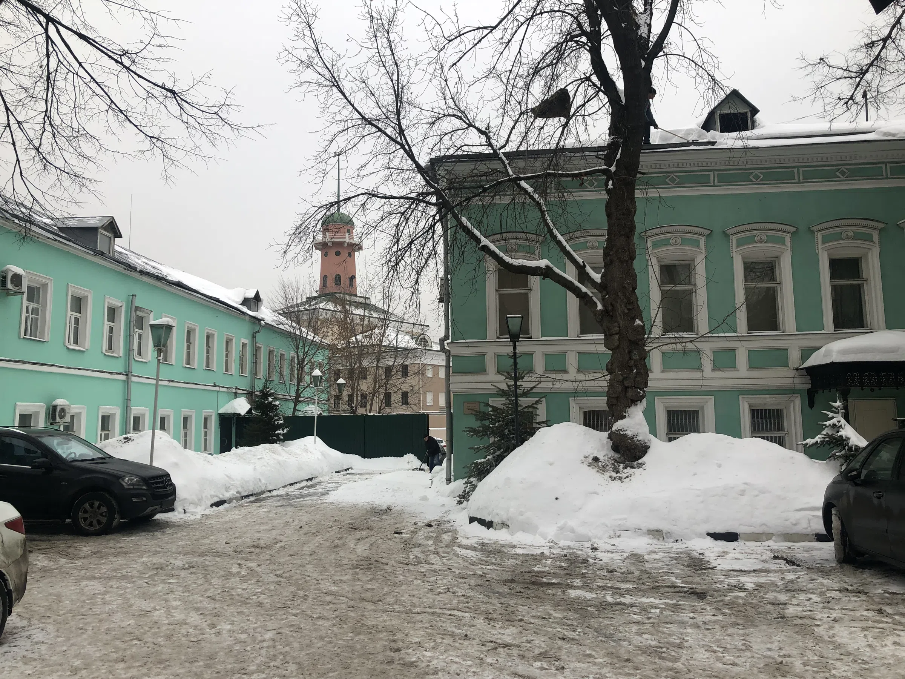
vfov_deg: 49.7
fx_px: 732
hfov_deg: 63.4
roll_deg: +0.4
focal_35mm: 28
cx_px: 452
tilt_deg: +8.0
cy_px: 340
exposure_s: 1/123
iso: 20
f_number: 1.8
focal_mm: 4
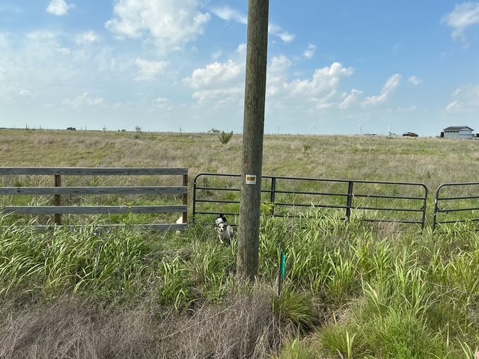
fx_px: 401
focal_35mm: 29
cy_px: 180
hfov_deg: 61.7
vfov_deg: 48.2
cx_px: 240
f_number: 1.8
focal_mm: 3
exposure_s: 1/2058
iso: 25
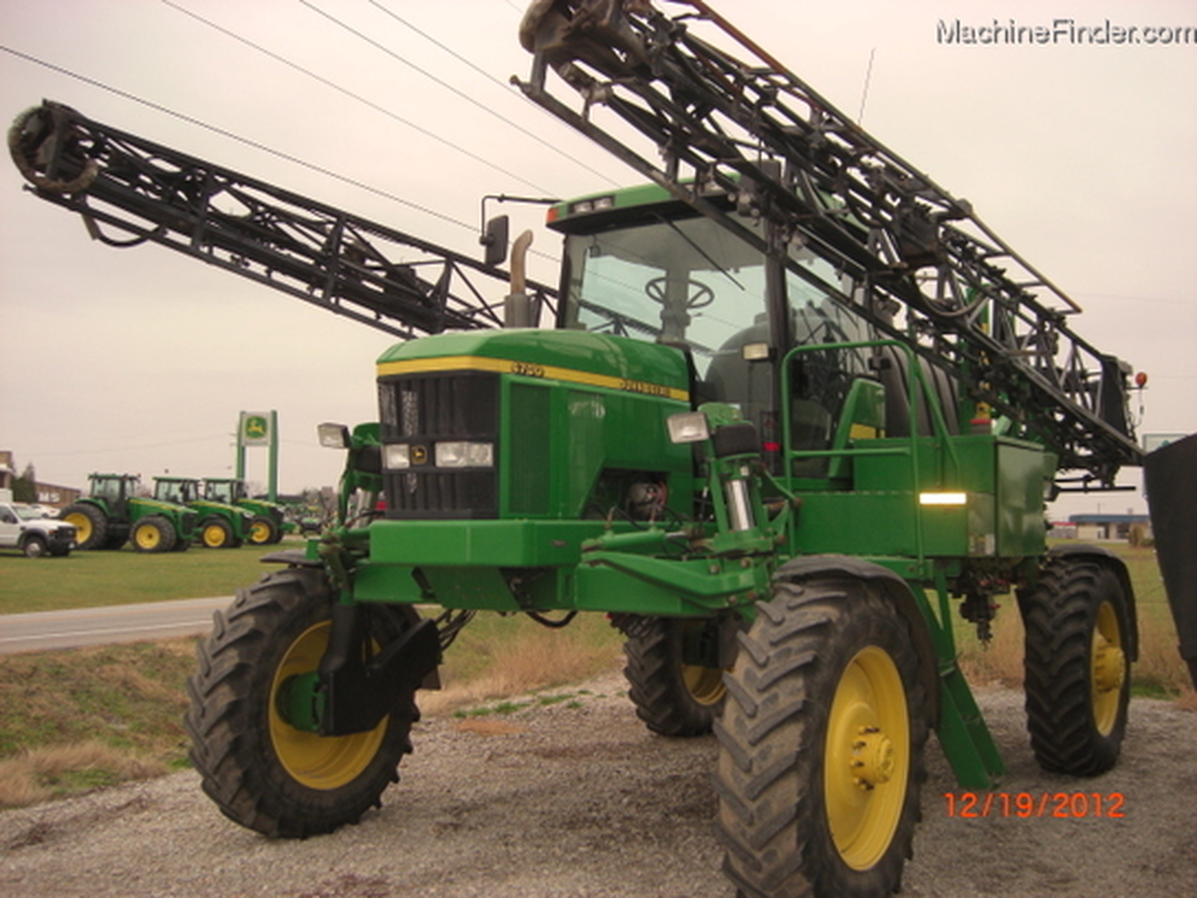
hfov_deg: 49.0
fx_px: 1314
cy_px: 449
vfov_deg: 37.7
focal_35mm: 38
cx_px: 598
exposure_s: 1/320
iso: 80
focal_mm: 7.9
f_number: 2.8
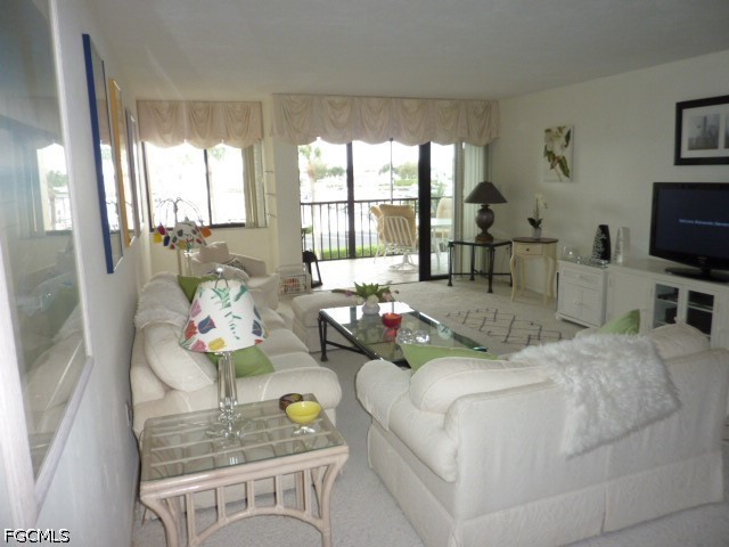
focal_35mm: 25
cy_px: 274
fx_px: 526
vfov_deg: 54.9
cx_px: 364
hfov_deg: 69.4
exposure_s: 1/60
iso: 200
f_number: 3.3
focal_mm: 4.1
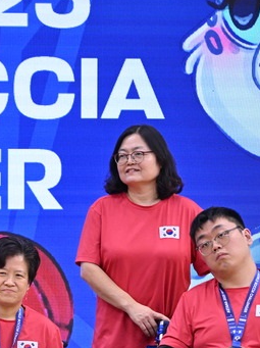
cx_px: 20
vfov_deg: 5.7
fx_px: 3482
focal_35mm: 347
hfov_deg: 4.3
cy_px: 294
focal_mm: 120
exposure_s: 1/320
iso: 2000
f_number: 4
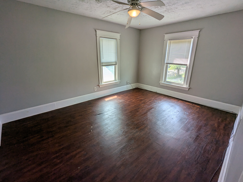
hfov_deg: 94.5
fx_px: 112
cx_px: 122
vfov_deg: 78.1
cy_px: 91
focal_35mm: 16
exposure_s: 1/120
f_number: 2.2
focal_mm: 2.35
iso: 47
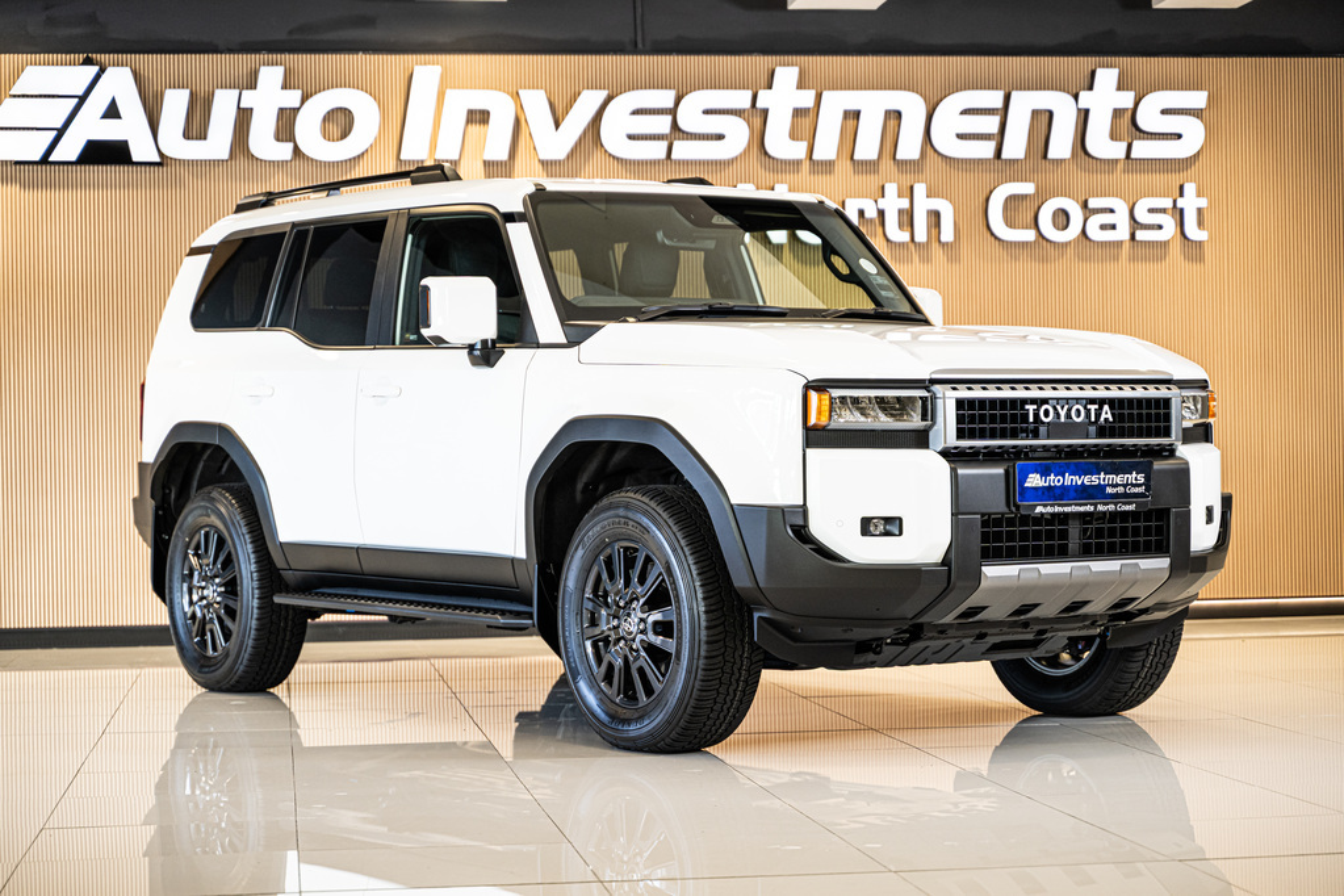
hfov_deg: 27.0
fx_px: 2800
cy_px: 448
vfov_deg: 18.2
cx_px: 672
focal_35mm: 75
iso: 640
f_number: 3.2
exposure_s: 1/160
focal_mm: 75
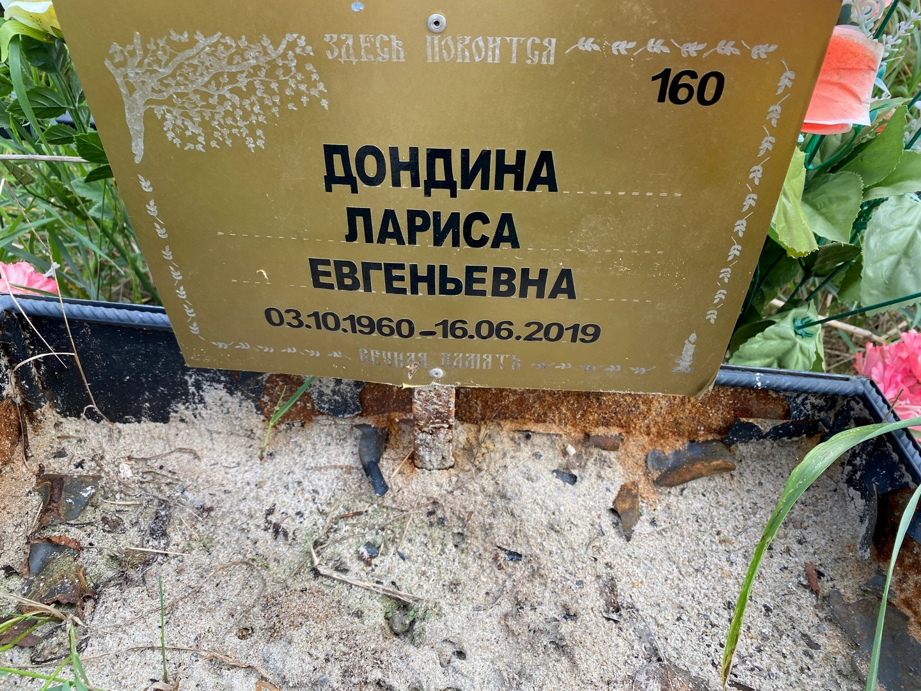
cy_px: 346
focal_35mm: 26
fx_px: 692
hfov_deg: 67.3
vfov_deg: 53.1
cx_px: 460
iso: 32
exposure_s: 1/380
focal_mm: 4.25
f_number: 1.8
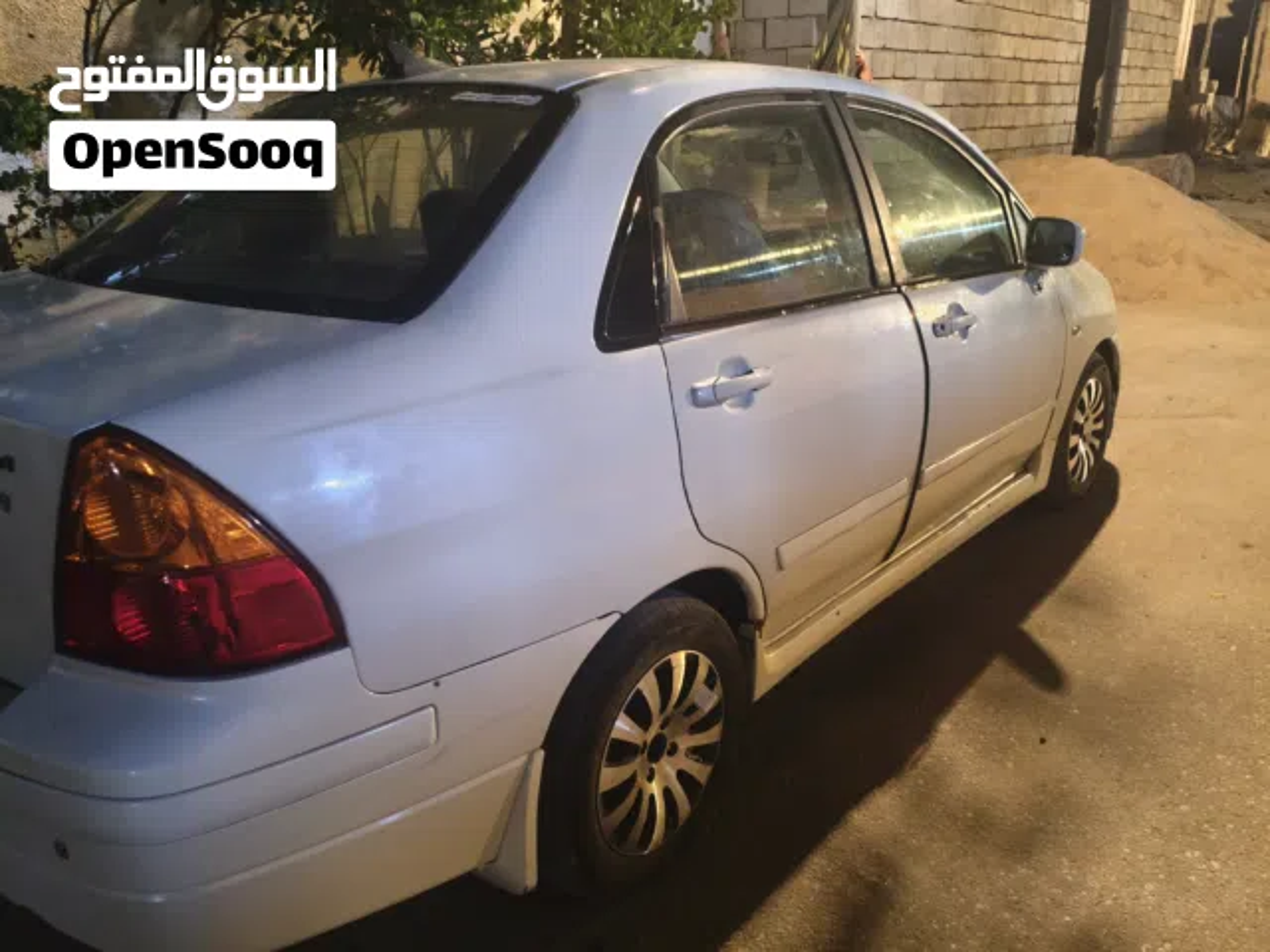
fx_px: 954
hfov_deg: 67.3
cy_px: 476
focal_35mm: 26
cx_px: 635
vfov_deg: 53.1
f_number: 1.5
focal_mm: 4.94
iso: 1000
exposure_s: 1/20
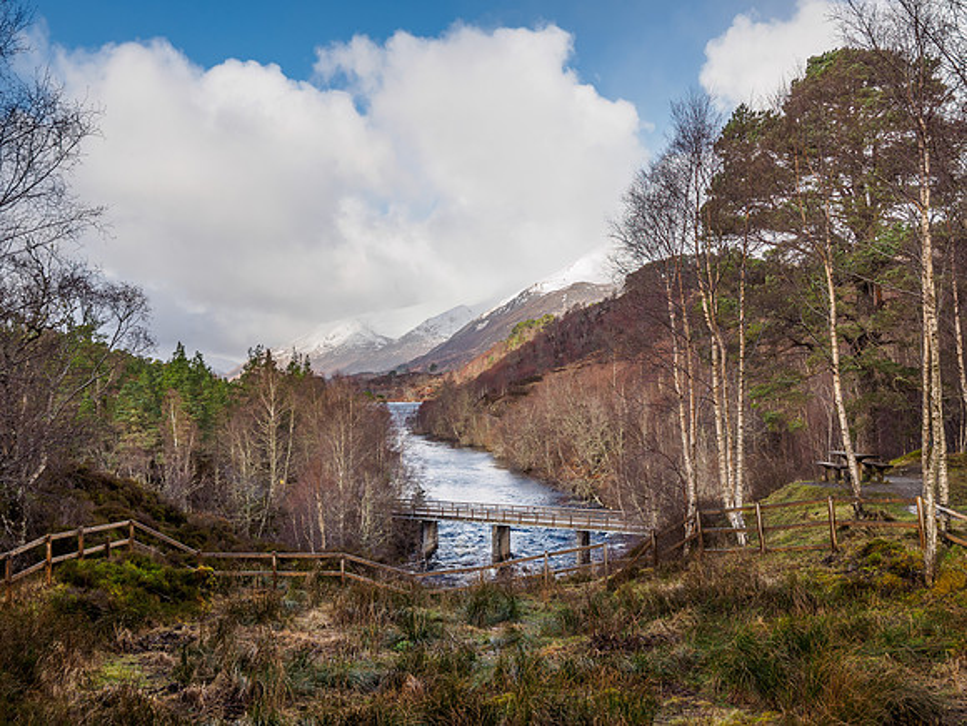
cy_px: 363
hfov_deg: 54.0
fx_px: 950
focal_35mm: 34
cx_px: 484
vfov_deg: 41.8
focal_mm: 17
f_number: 3.9
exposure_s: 1/800
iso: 200
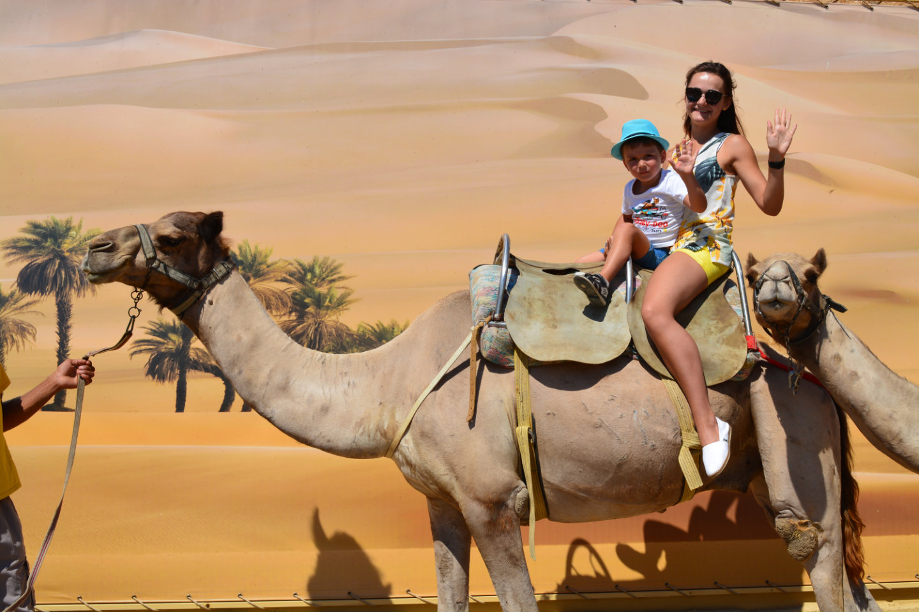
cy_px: 306
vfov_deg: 33.0
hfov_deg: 47.9
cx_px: 460
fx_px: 1034
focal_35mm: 40
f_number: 13
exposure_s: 1/200
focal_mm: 27
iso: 100
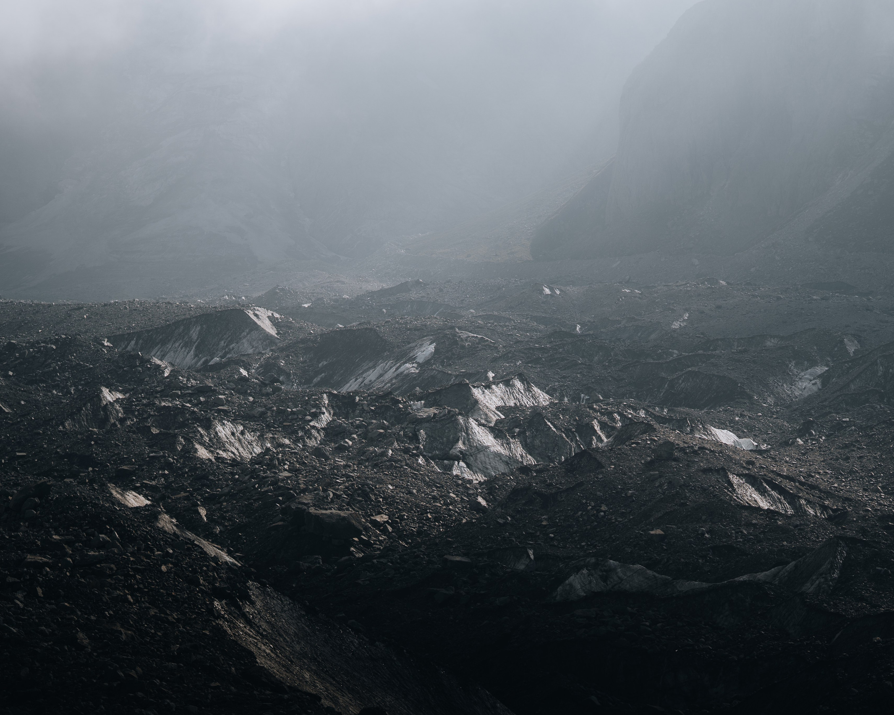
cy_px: 425
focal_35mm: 114
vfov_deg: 13.5
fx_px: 3016
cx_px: 499
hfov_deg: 16.9
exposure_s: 1/5000
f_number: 1.4
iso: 50
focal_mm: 85
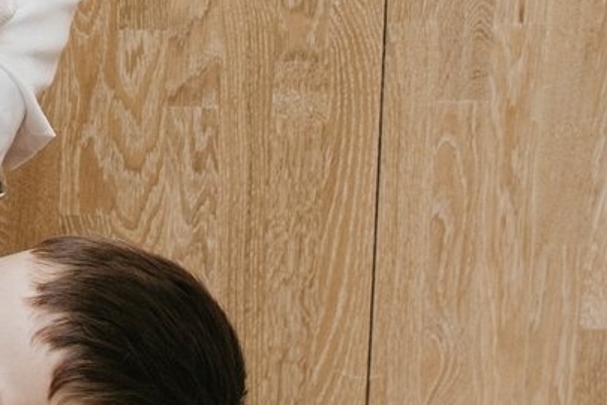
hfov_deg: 12.1
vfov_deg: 8.4
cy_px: -262
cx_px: -420
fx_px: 2681
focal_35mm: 159
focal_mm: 24
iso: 160
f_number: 4
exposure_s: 1/160
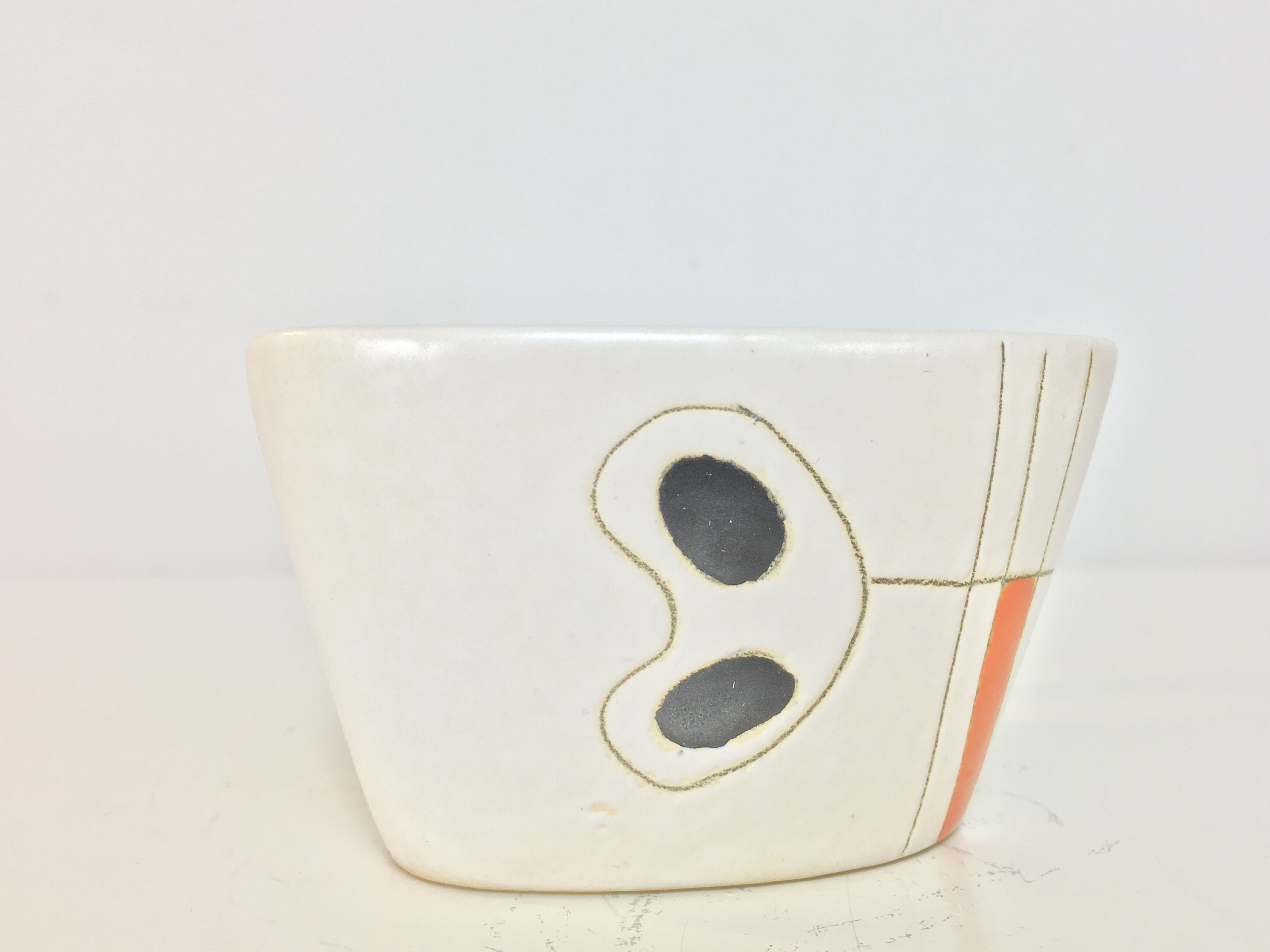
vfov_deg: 41.8
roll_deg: +0.1
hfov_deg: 53.9
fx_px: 1247
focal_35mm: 34
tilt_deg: -4.0
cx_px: 670
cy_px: 495
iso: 25
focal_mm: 4.15
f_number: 2.2
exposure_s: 1/33
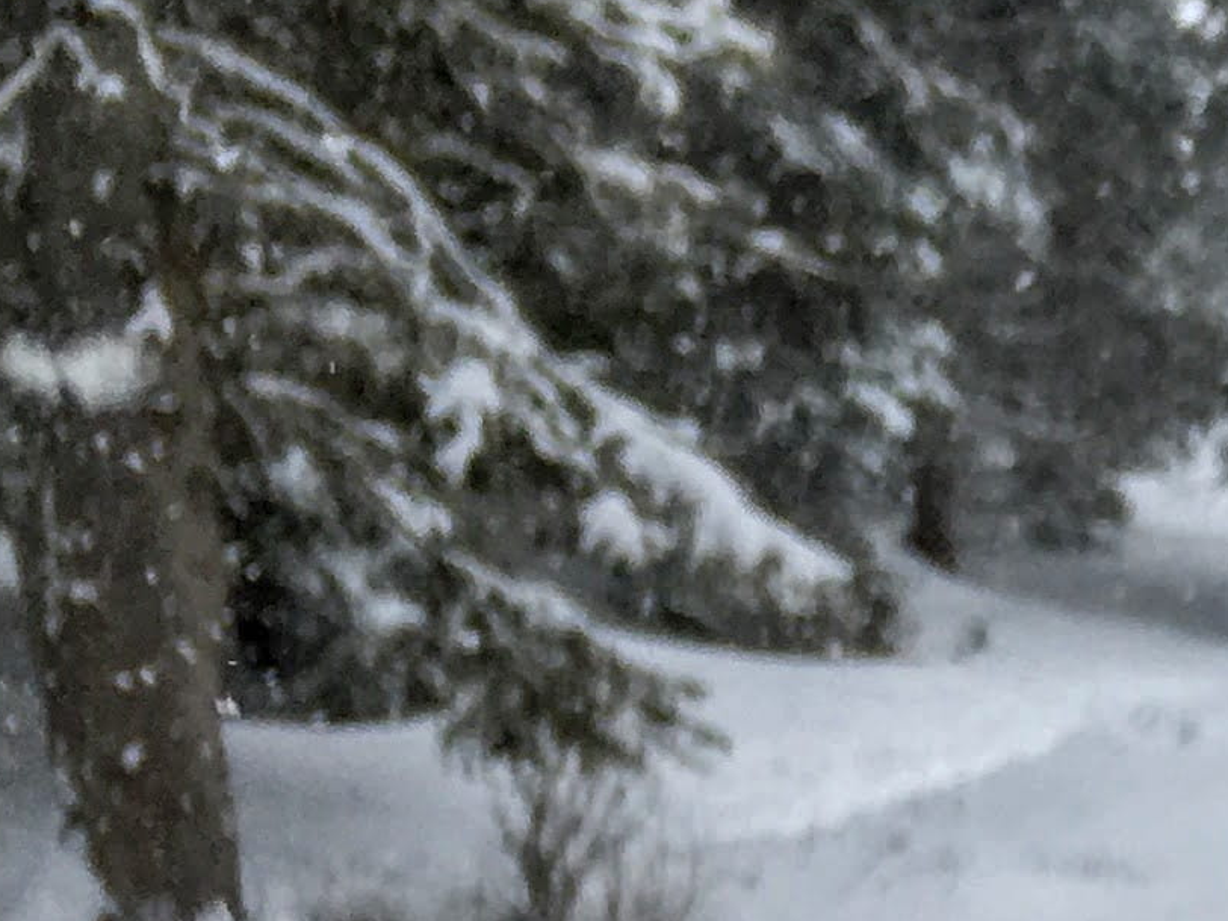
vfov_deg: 10.1
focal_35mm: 144
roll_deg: +1.5
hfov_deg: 11.9
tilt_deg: -6.6
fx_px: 5108
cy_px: 1131
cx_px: 2641
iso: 25
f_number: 2.2
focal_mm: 4.15
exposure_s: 1/565
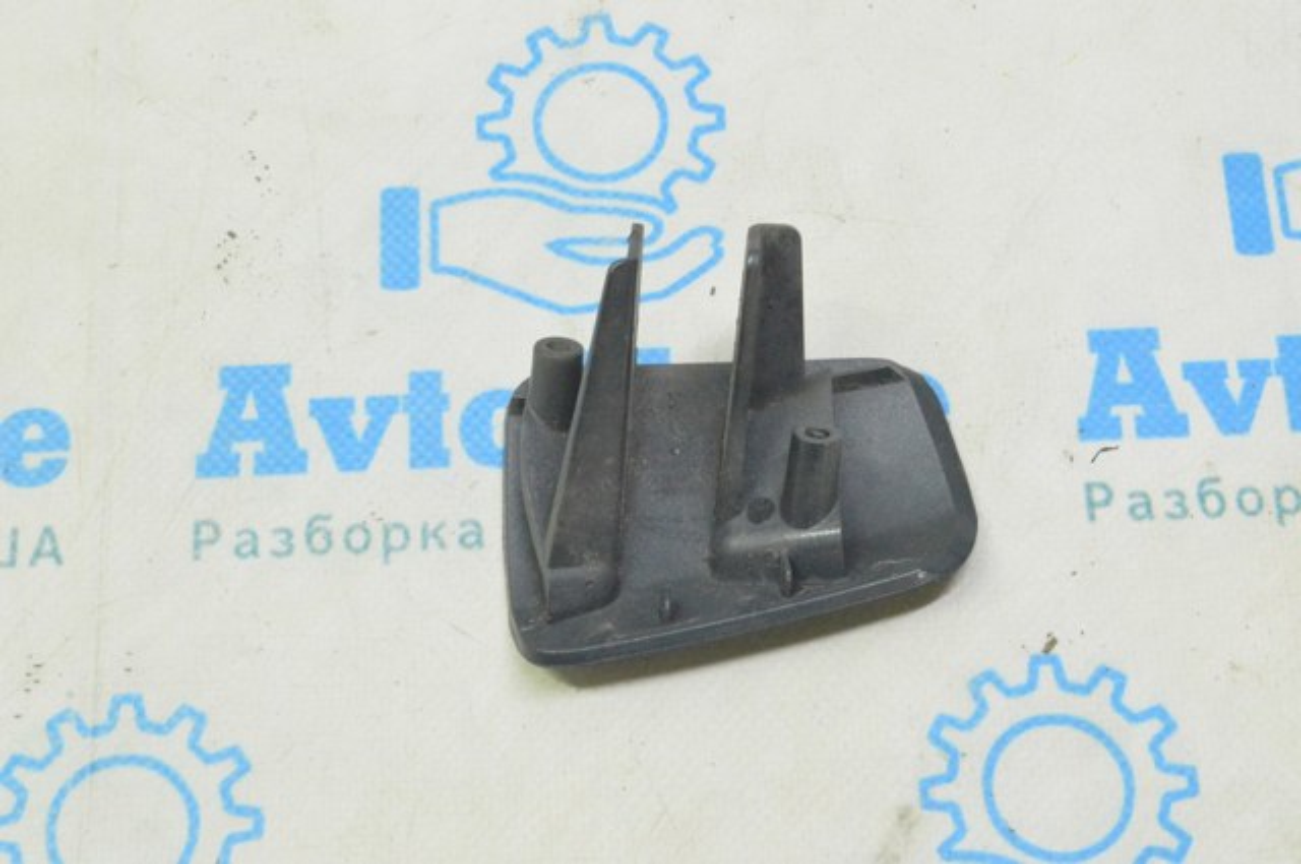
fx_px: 2274
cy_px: 432
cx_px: 650
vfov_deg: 21.5
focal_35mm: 63
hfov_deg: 31.9
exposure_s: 1/20
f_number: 20
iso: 6400
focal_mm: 42
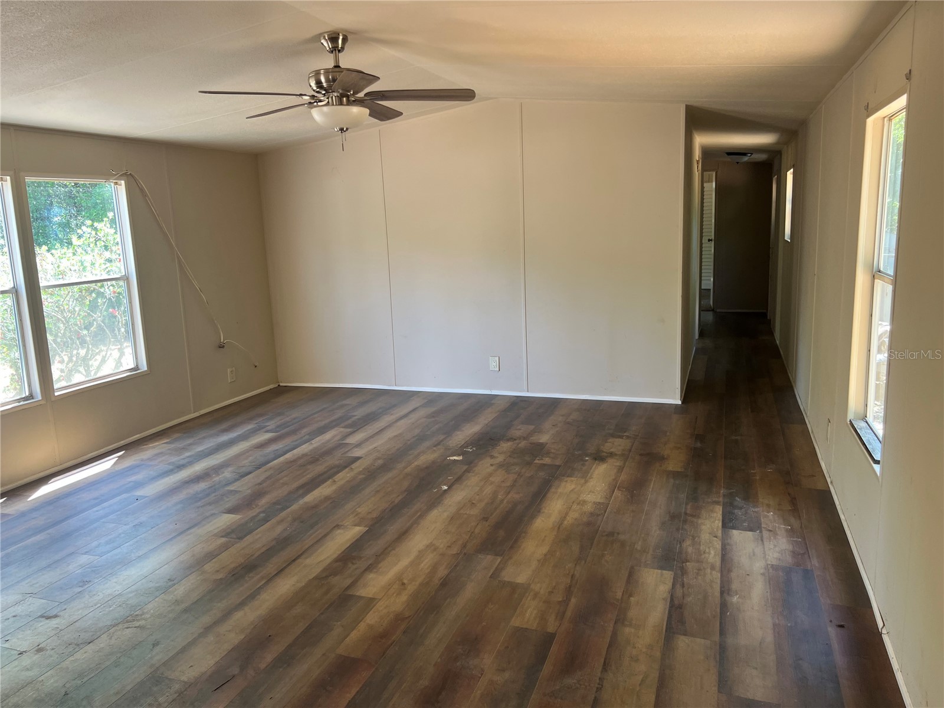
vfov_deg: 53.1
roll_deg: +1.8
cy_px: 354
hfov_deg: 67.3
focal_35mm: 26
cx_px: 472
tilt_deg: -8.8
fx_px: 709
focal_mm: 5.7
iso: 80
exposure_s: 1/121
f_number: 1.5
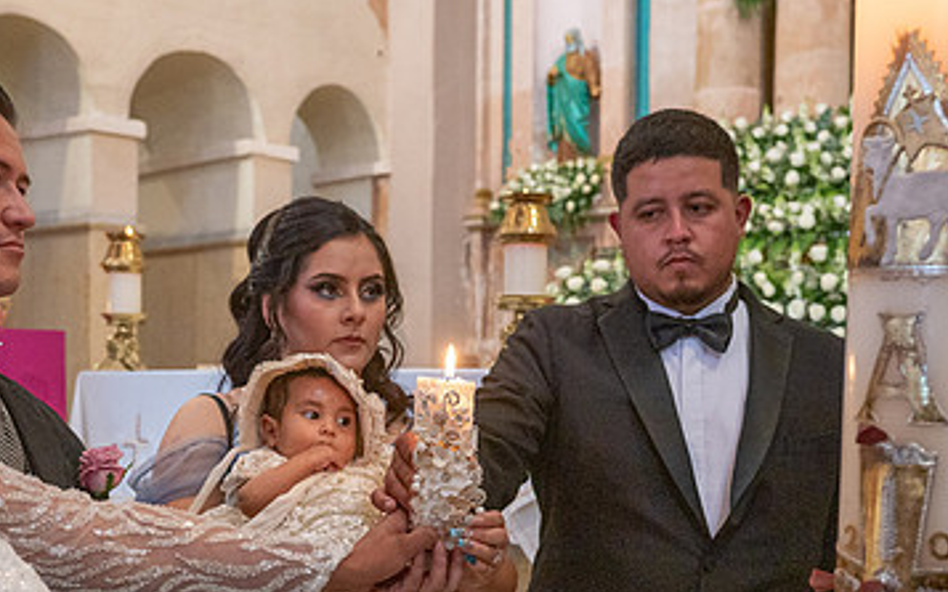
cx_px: 401
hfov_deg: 35.0
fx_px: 1498
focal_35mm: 58
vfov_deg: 21.9
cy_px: 511
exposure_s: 1/100
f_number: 5
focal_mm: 35
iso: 2500
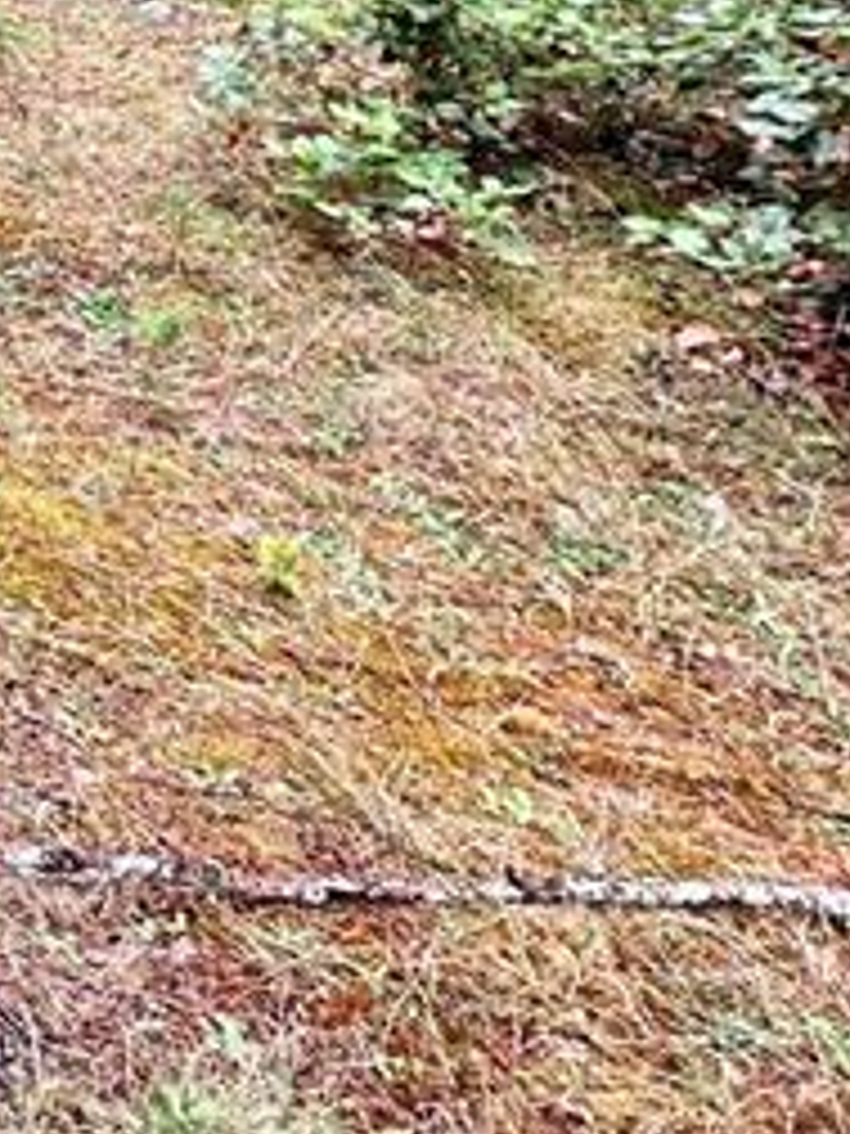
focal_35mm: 57
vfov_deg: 28.4
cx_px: -926
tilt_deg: -6.0
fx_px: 1866
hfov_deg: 17.2
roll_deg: +0.1
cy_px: -297
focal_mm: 2.22
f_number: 2.2
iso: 50
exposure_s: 1/99
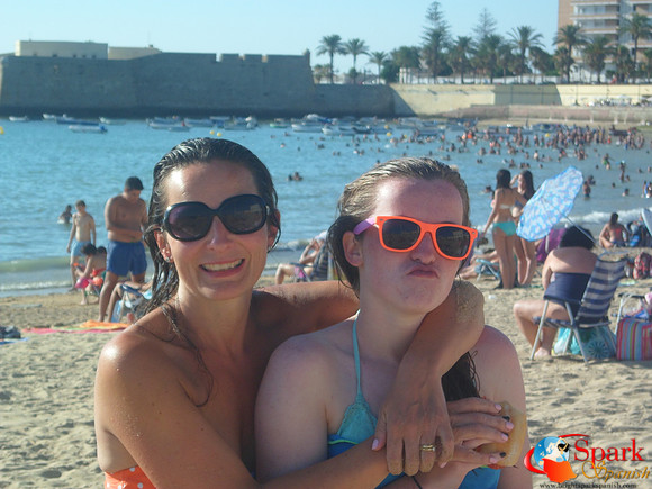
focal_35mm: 112
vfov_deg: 13.2
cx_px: 326
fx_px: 2110
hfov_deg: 17.6
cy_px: 244
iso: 80
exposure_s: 1/350
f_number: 5.4
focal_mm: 21
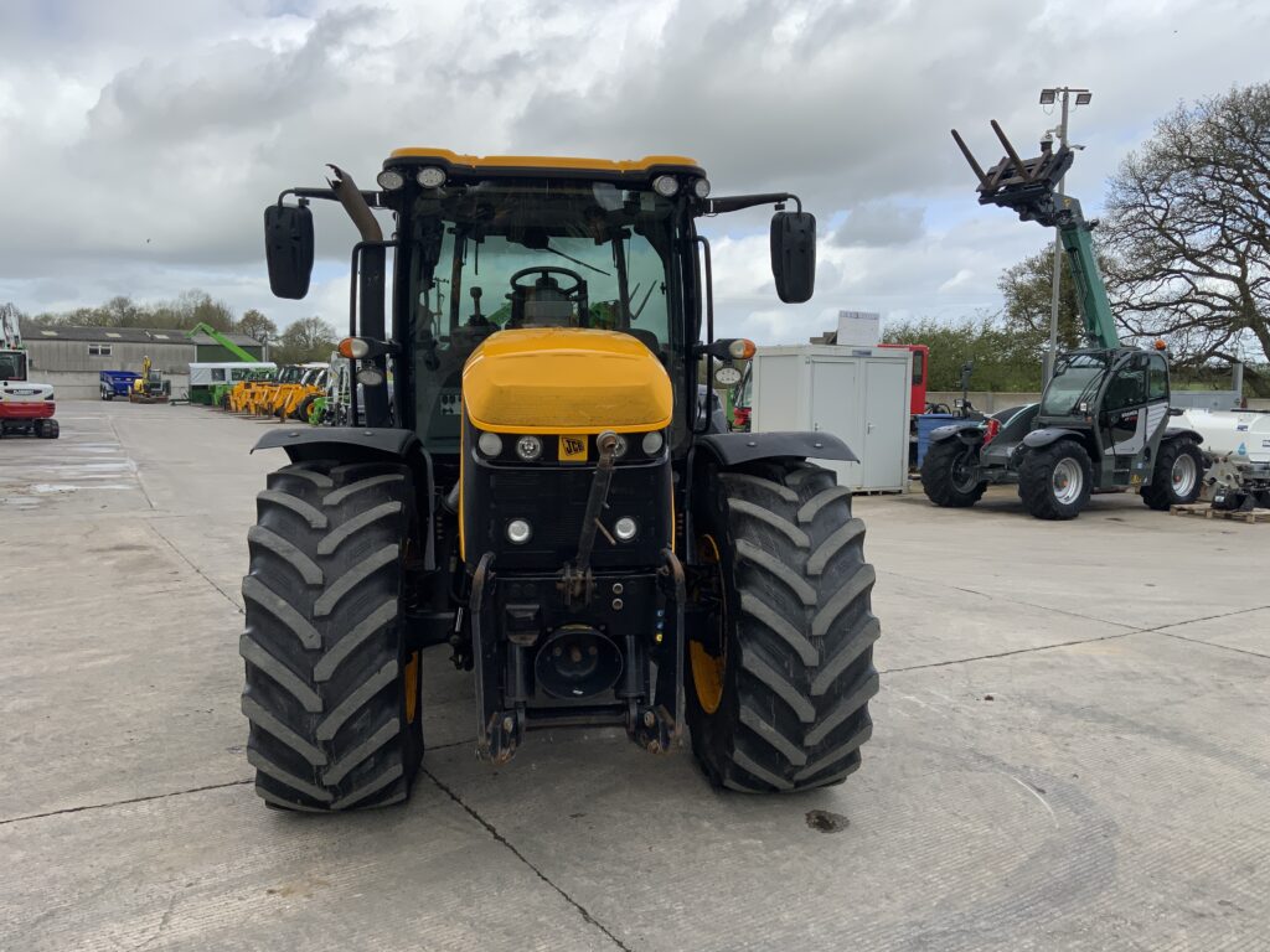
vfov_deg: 48.2
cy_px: 476
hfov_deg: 61.7
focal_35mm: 29
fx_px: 1064
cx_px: 635
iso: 16
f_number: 1.8
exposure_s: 1/1377
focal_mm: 3
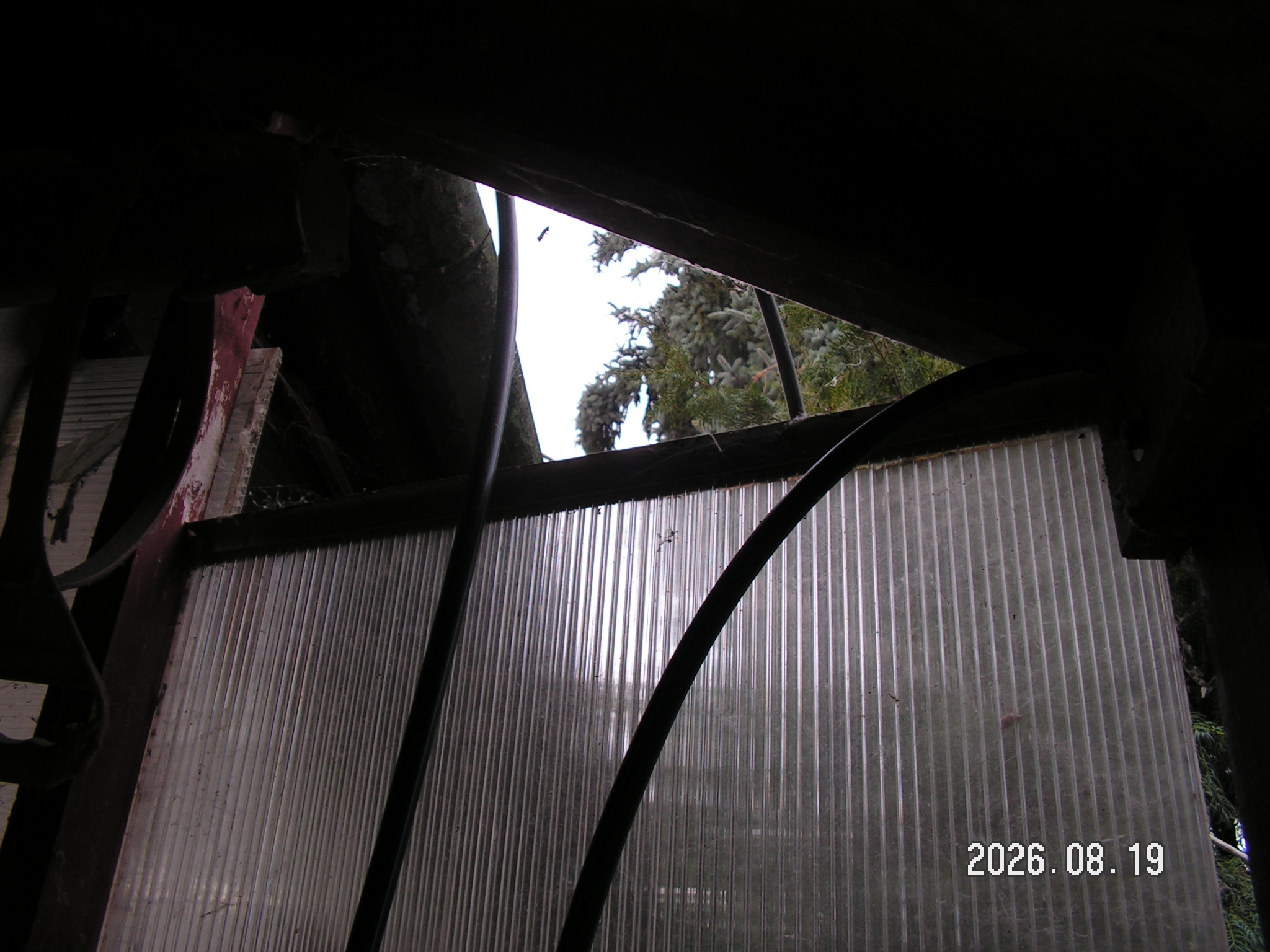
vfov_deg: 39.7
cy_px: 476
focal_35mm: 36
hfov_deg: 51.4
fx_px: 1321
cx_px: 635
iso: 64
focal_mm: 6
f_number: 3.2
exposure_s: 1/60
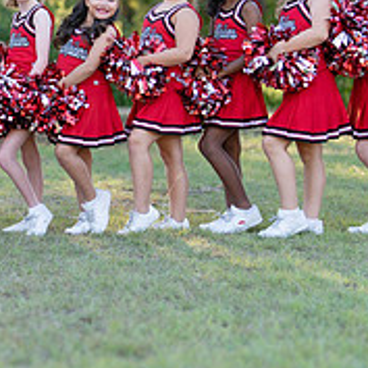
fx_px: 1816
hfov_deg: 11.5
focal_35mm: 151
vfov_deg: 11.5
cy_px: 60
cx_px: 17
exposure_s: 1/640
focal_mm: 50
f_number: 1.2
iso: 100
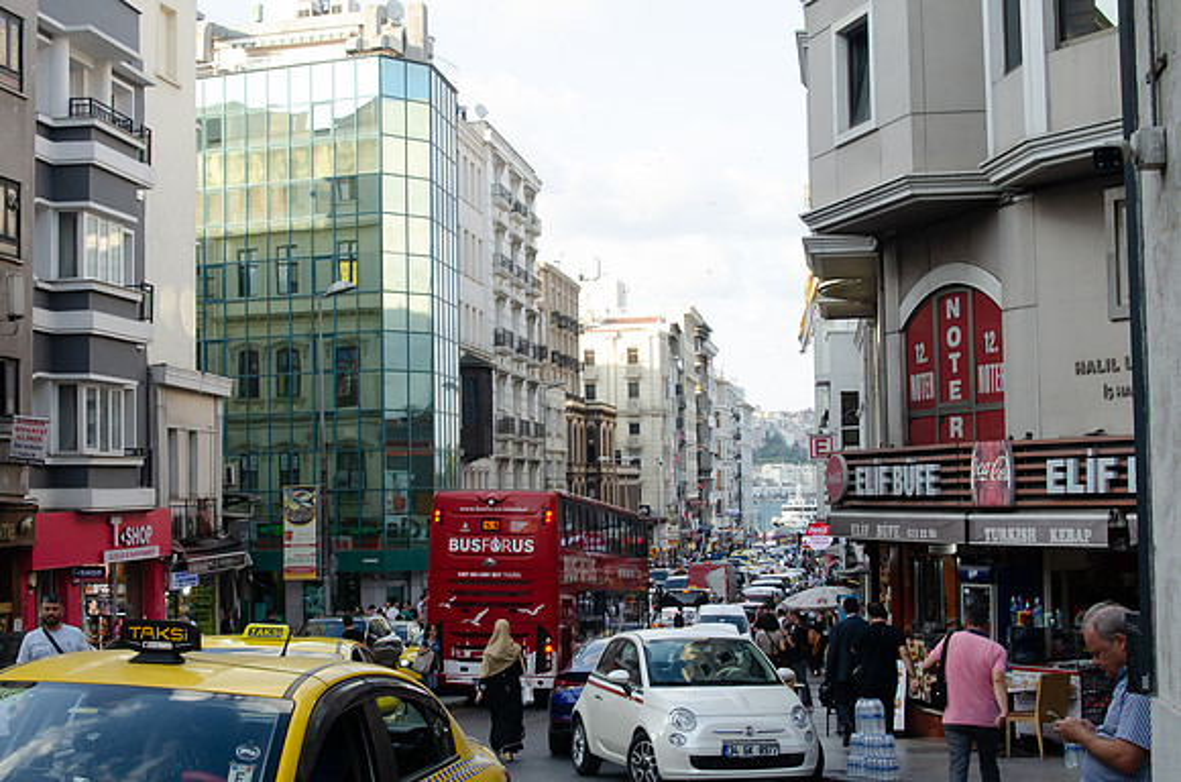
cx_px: 487
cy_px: 405
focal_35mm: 52
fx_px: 1711
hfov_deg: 38.0
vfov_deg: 25.7
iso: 640
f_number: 8
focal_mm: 28
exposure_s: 1/250
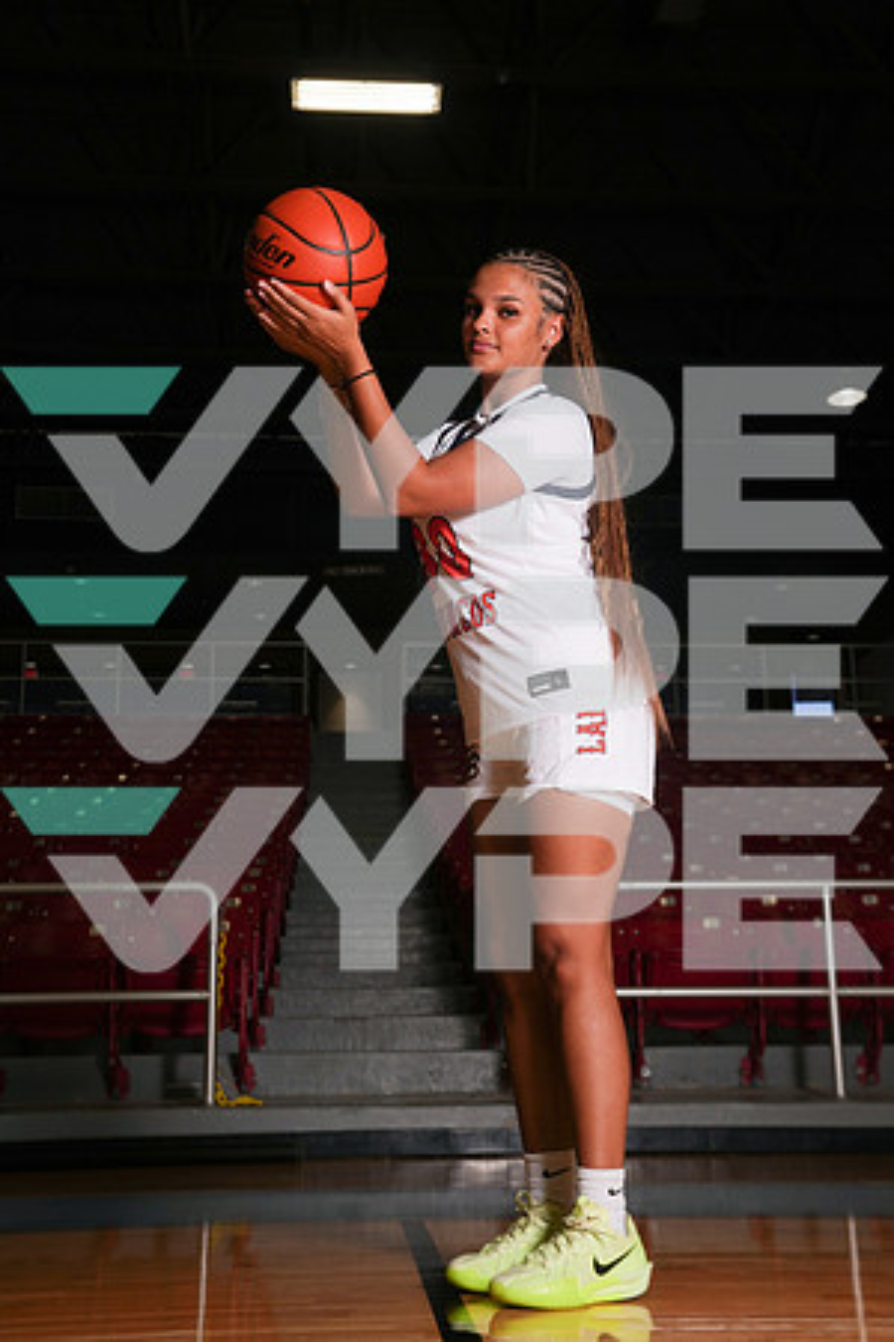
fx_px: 1602
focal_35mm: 43
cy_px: 671
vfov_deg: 45.4
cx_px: 447
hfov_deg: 31.2
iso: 250
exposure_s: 1/200
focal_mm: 43
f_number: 6.3
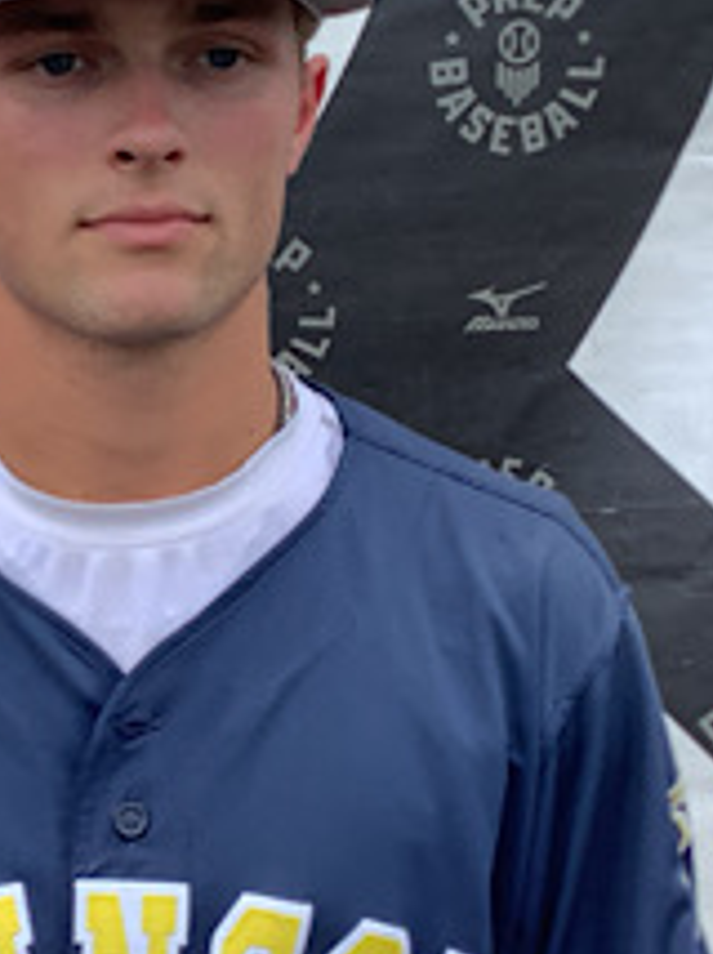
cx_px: 98
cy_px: 526
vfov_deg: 33.2
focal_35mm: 58
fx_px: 1596
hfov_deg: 24.6
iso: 25
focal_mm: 3.3
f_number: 2.4
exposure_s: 1/543
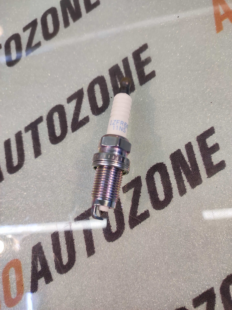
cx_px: 116
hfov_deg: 74.7
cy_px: 155
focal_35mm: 17
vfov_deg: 91.1
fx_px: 152
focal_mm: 4.74
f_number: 1.79
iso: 92
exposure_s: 1/33
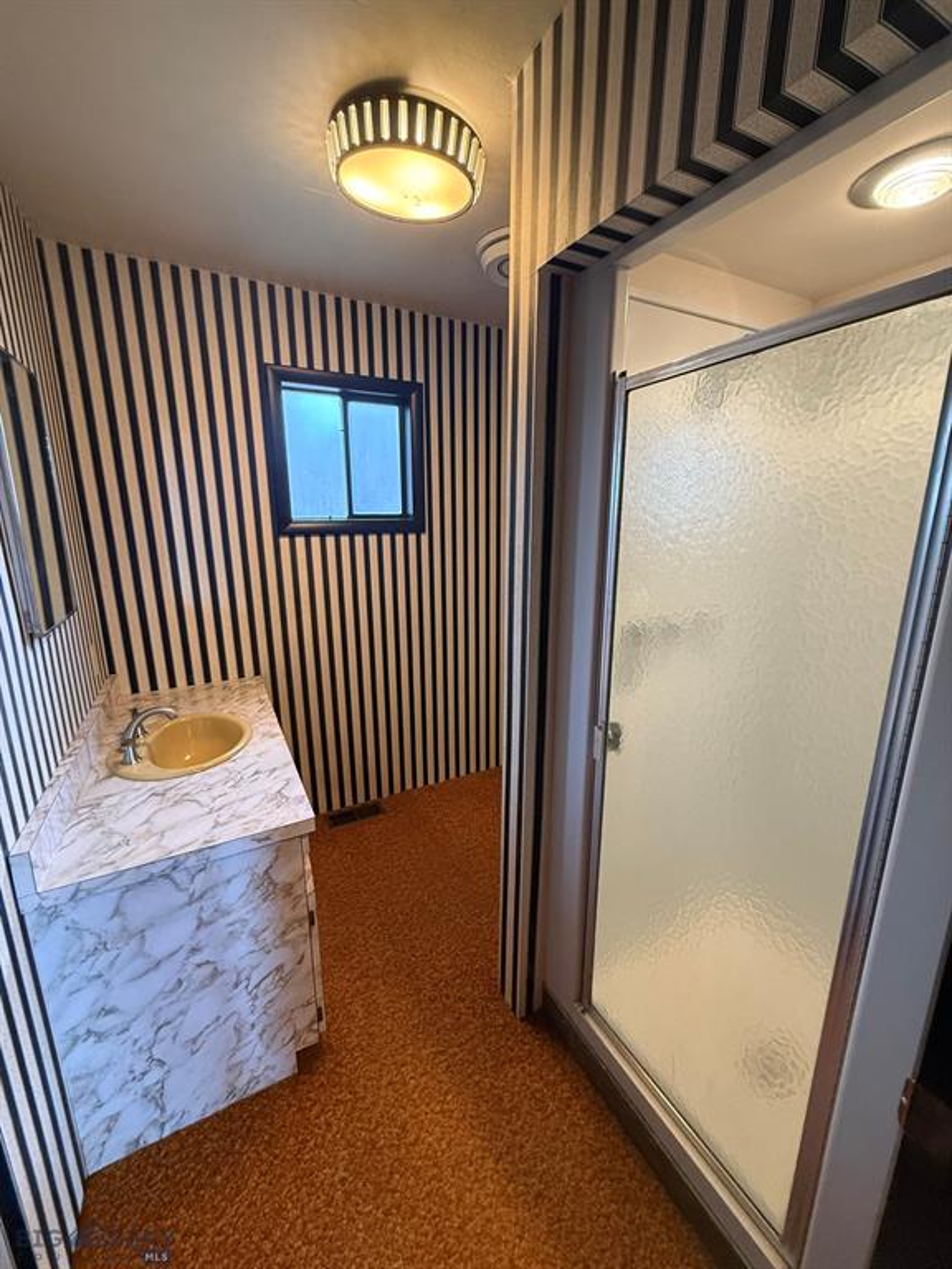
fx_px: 513
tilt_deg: -13.2
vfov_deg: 102.1
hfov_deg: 85.7
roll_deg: +0.4
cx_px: 476
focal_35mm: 14
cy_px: 634
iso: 500
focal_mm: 2.22
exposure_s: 1/60
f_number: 2.2
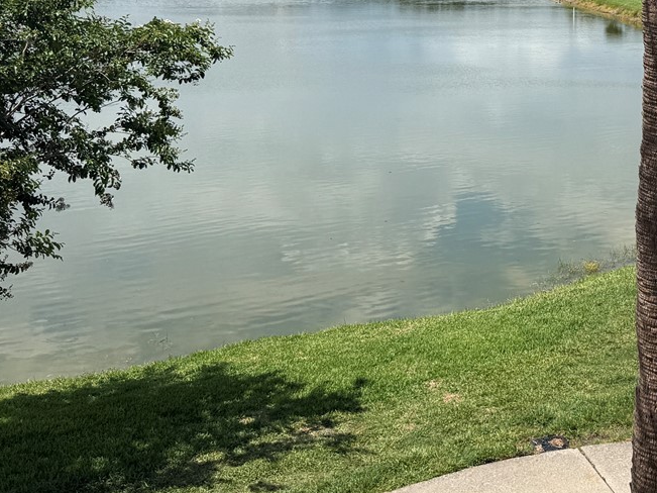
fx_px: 1120
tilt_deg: -2.6
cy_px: 6
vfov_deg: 23.8
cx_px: 545
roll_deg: +2.8
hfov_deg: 31.7
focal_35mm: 59
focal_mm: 6.76
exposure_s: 1/6173
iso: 80
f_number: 1.78
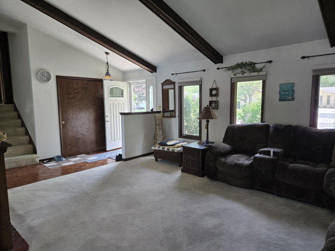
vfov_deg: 58.9
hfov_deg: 73.9
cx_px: 168
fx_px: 223
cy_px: 126
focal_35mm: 23
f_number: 1.8
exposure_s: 1/120
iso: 100
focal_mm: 5.4
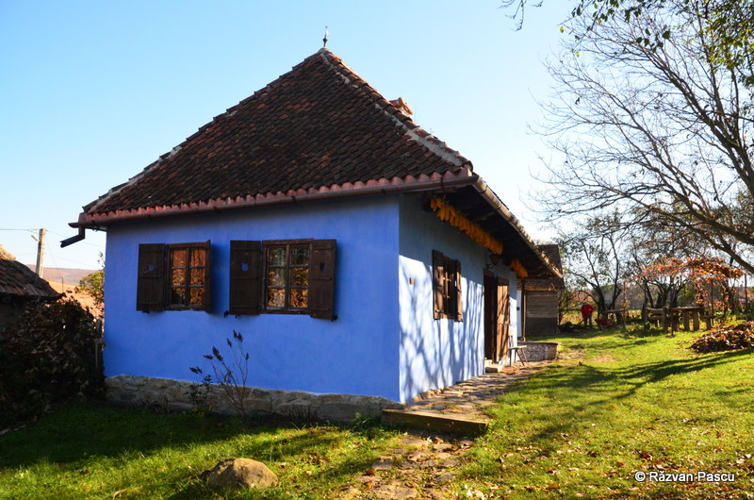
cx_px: 377
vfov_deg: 47.7
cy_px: 250
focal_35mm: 27
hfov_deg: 67.5
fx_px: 564
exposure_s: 1/1000
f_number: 9
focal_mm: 18
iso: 1600
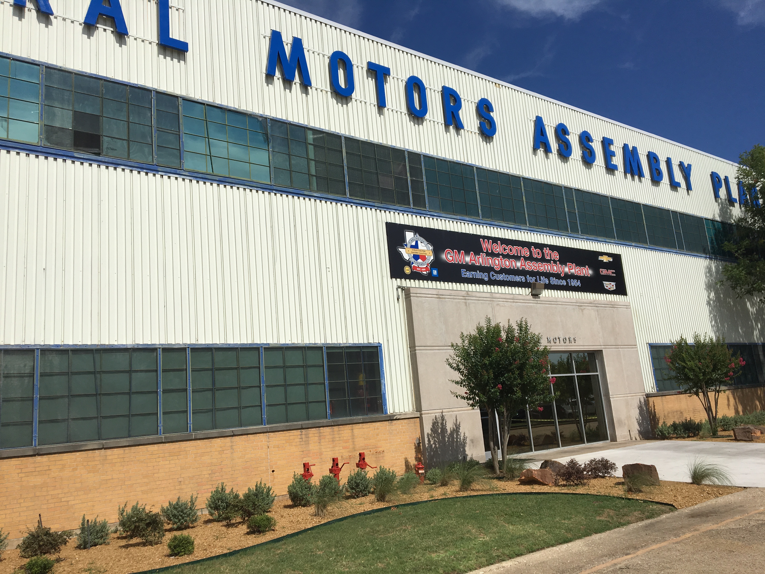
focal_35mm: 29
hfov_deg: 61.7
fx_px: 641
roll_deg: +4.5
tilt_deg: +13.5
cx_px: 382
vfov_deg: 48.2
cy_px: 287
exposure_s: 1/4274
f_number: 2.2
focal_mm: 4.15
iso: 25
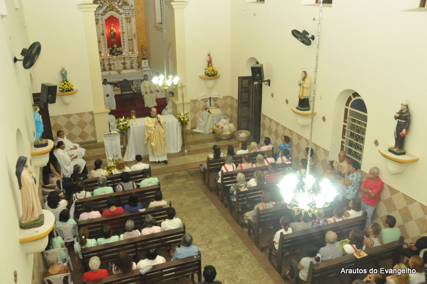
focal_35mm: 33
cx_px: 214
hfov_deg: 57.3
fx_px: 391
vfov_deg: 39.9
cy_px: 142
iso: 2500
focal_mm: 22
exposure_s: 1/100
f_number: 4
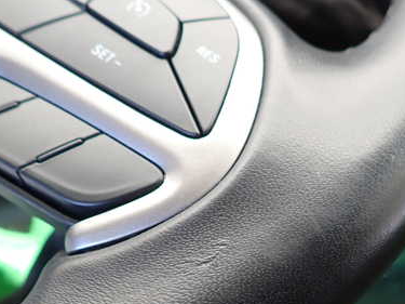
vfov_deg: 35.6
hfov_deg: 45.8
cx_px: 284
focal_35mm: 40
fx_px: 468
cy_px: 199
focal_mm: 4.5
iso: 100
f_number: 2
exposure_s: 1/100
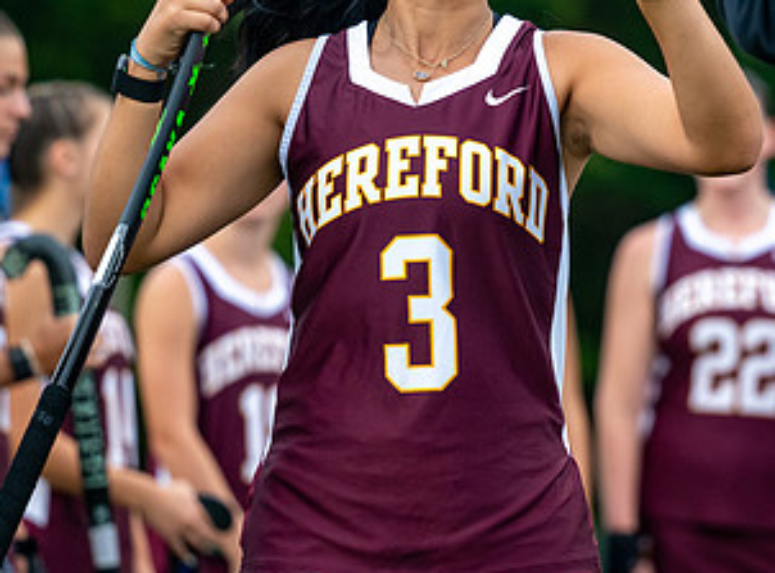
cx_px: 455
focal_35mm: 294
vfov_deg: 5.0
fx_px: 6546
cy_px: 177
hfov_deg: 6.8
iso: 1400
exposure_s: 1/1000
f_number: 2.8
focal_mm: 120
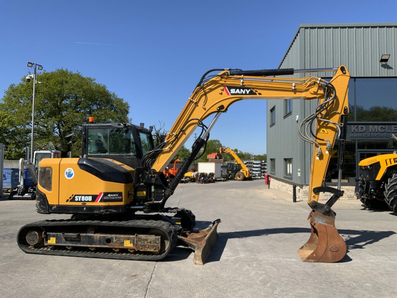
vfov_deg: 48.2
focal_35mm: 29
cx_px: 198
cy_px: 149
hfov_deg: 61.7
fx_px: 333
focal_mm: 3
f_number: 1.8
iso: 16
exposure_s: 1/1912
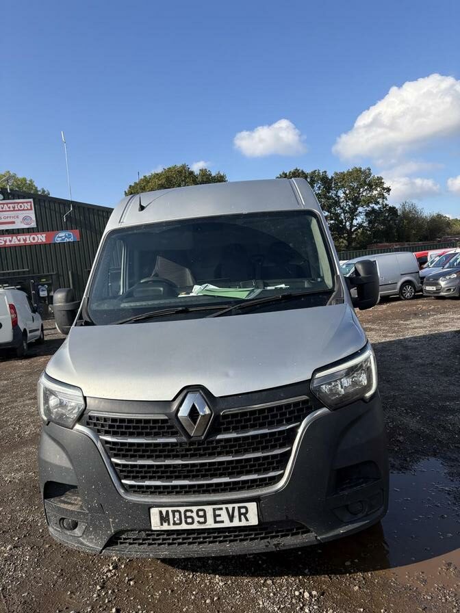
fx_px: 461
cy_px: 306
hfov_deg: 53.1
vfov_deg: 67.3
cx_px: 230
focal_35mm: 26
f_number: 1.6
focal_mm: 5.96
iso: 50
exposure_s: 1/2538
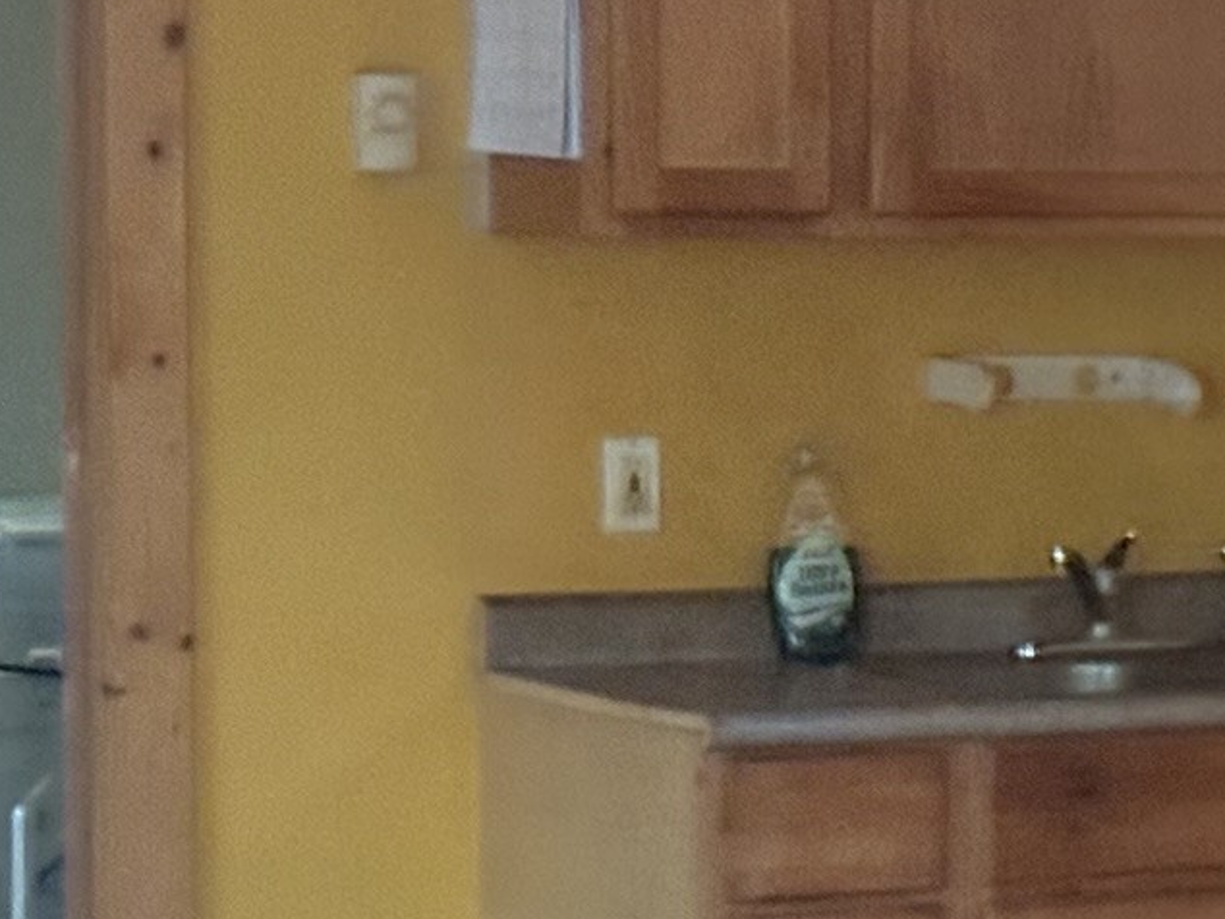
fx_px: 5487
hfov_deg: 12.5
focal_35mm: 155
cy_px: 488
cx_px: 1439
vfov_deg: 9.6
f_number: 1.78
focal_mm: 6.76
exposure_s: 1/23
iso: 800
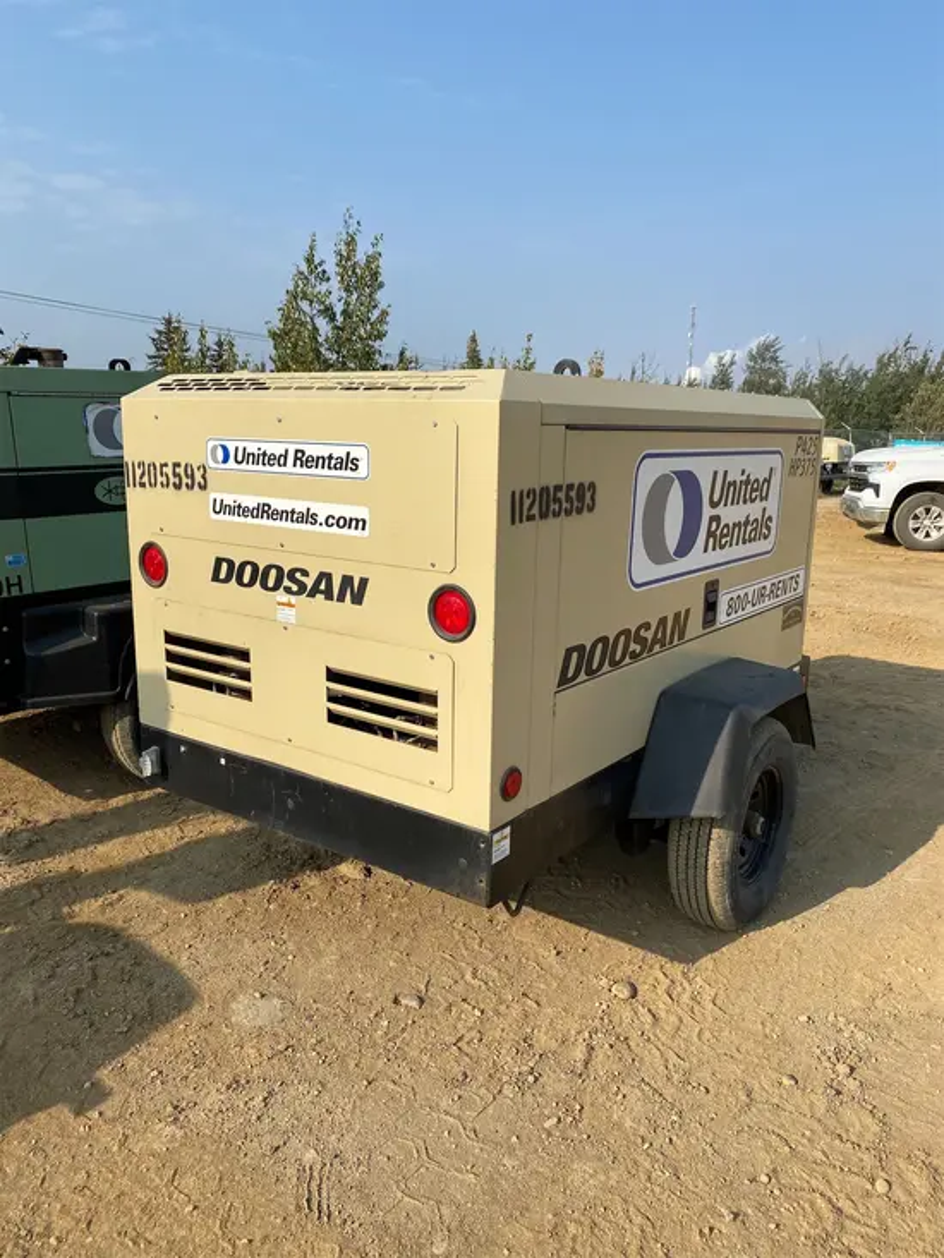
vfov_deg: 67.3
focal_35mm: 26
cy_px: 629
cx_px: 472
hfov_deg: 53.1
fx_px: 945
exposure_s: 1/2890
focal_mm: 4.25
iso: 32
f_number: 1.8
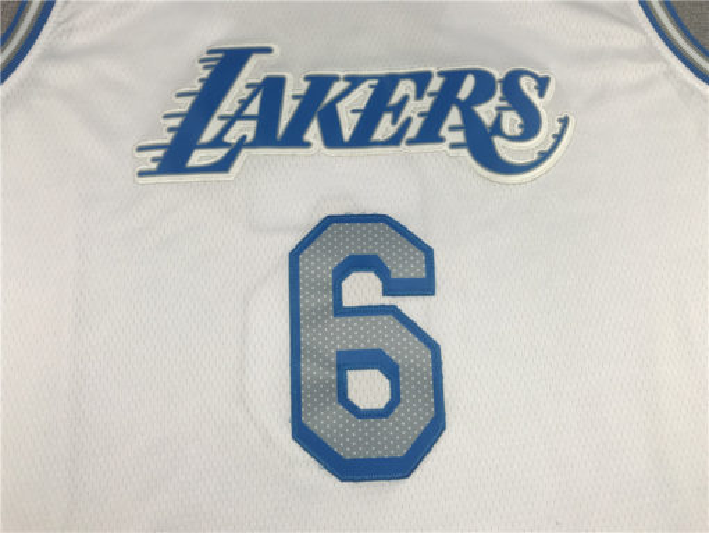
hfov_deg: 63.4
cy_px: 266
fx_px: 574
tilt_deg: -77.1
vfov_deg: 49.8
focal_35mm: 28
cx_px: 354
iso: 25
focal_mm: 3.99
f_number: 1.8
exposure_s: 1/100
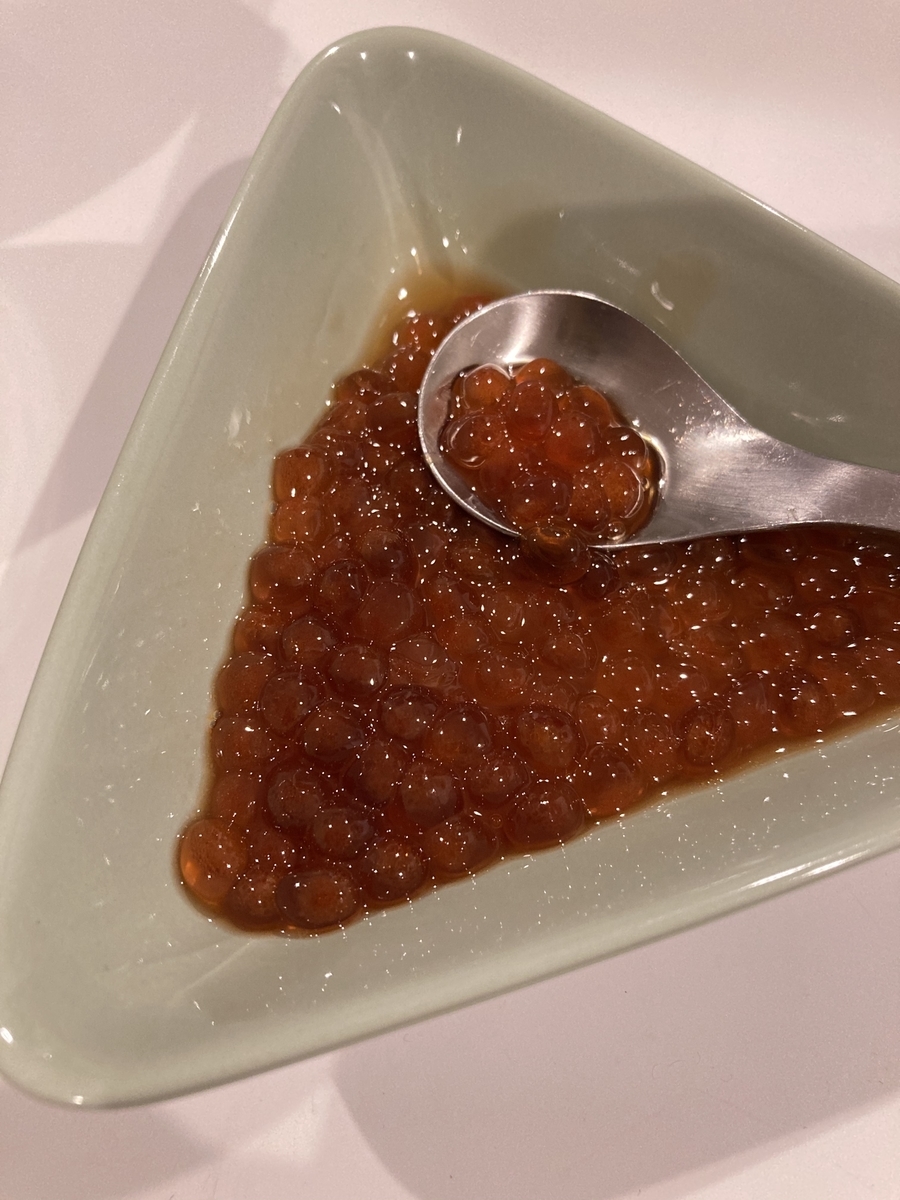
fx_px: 971
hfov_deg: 49.7
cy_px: 600
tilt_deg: -64.9
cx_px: 450
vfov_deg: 63.4
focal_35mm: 28
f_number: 1.8
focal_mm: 3.99
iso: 320
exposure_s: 1/33
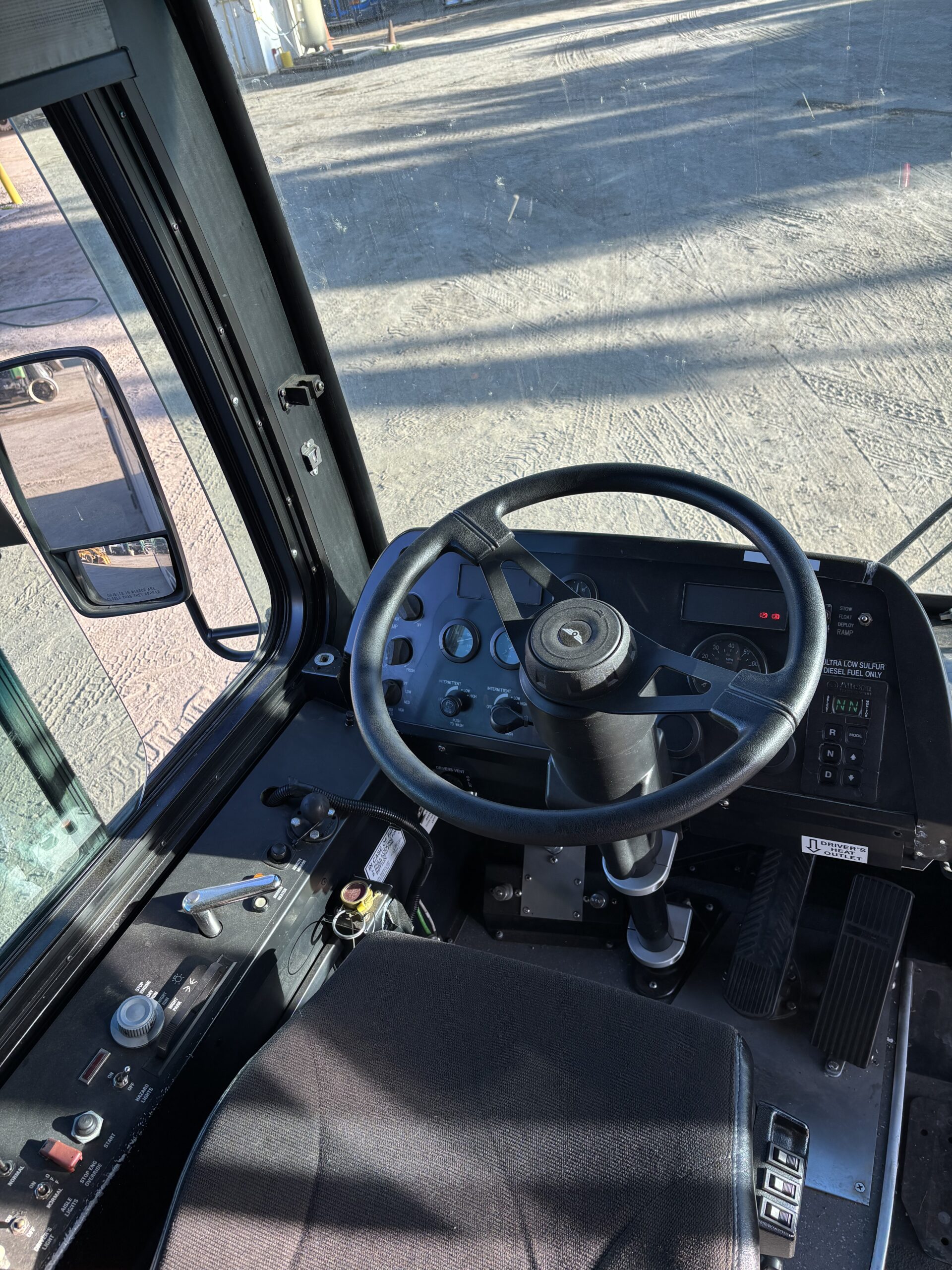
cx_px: 476
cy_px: 635
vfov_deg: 67.3
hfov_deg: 53.1
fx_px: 953
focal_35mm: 26
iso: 50
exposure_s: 1/387
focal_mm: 5.96
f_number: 1.6
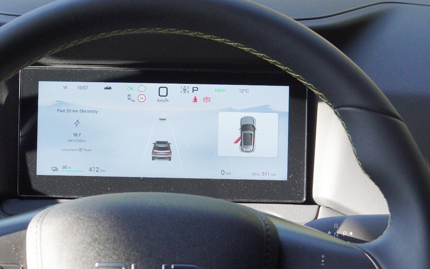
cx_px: 164
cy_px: 168
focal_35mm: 74
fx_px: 867
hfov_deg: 27.8
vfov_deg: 17.6
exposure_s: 1/100
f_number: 7.1
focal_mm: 30
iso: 500
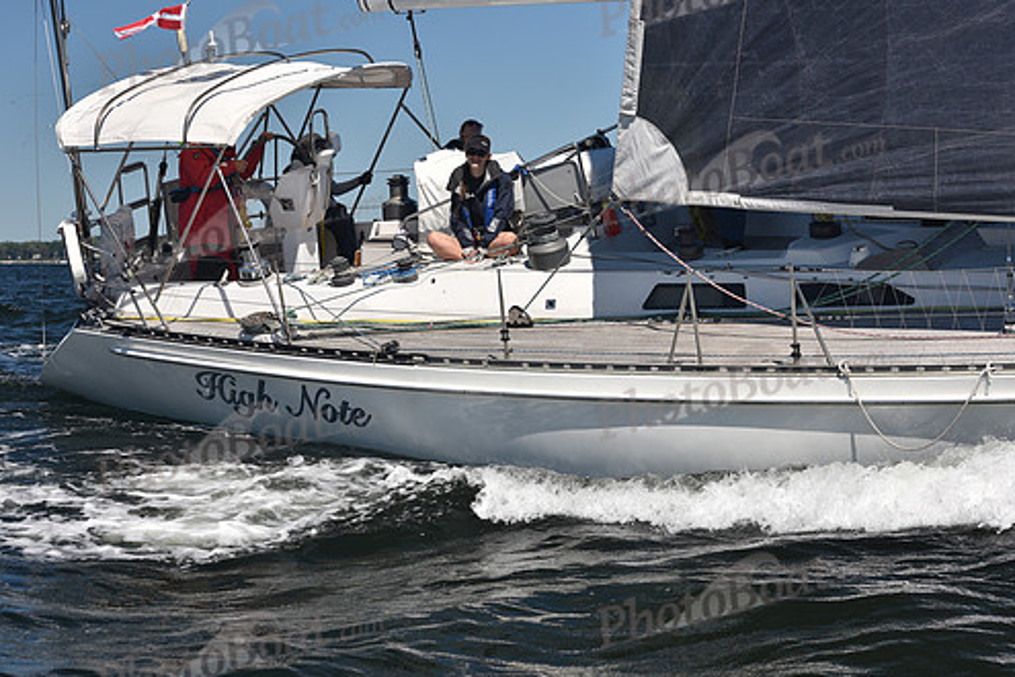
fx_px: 2312
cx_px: 492
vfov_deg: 16.6
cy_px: 309
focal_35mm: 82
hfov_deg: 24.8
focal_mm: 70
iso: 200
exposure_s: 1/800
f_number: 5.6
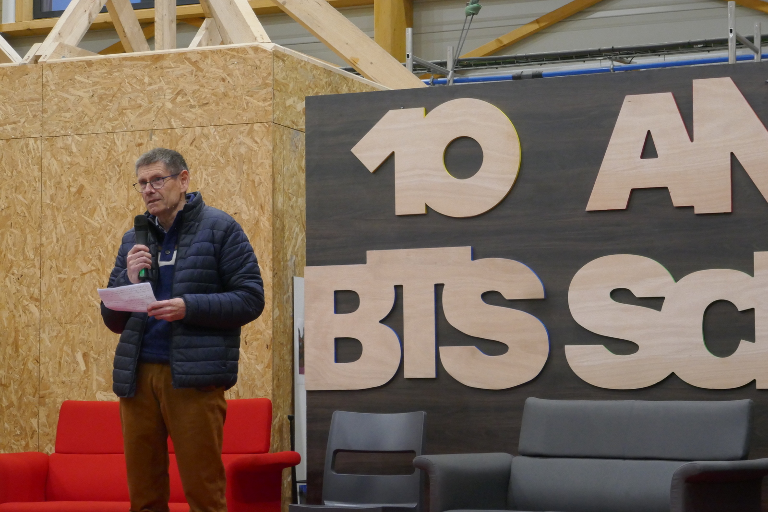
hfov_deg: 22.1
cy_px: 256
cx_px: 384
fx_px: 1963
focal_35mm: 92
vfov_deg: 14.9
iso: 1600
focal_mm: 33.7
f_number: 5
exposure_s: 1/40
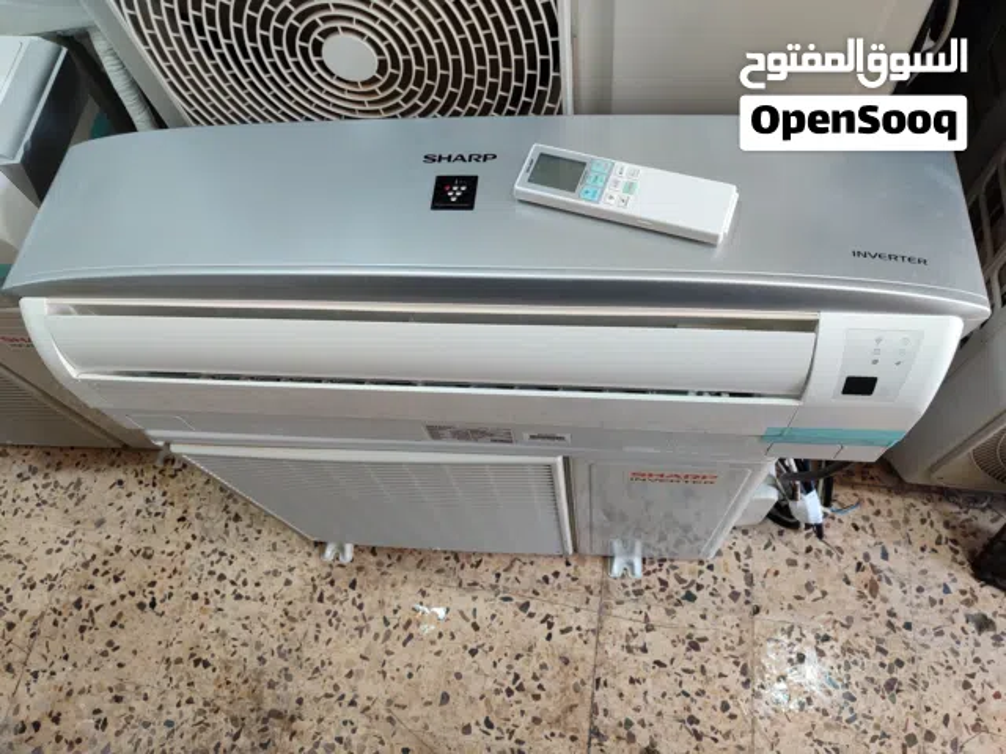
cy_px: 377
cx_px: 503
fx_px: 727
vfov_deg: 54.9
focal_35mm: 25
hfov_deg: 69.4
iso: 282
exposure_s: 1/50
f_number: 1.89
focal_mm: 5.95
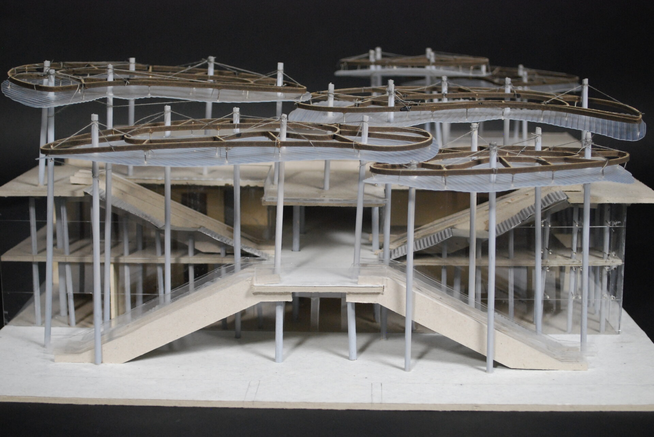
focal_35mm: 60
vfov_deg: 22.7
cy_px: 218
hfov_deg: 33.4
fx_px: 1091
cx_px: 327
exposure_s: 1/30
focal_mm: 40
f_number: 5.3
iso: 800
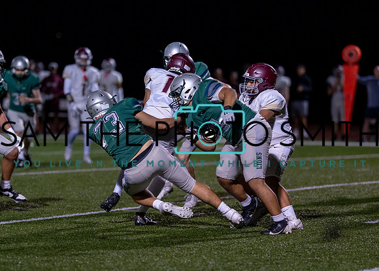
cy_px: 136
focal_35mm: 234
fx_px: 2515
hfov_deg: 8.6
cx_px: 185
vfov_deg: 6.2
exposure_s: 1/1250
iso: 1000
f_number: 1.8
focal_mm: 135
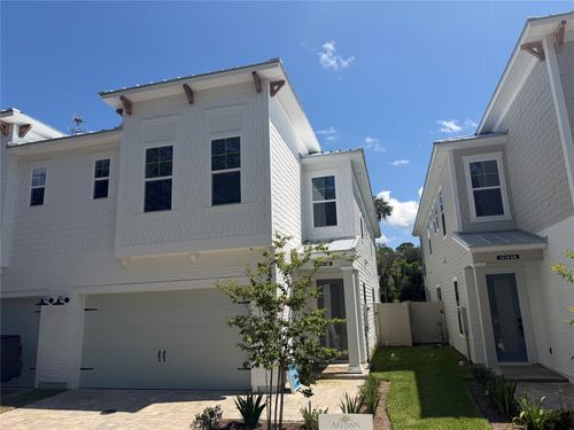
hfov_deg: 71.6
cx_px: 287
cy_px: 215
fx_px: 398
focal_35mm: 24
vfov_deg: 56.8
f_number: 1.78
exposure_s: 1/6711
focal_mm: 6.76
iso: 80
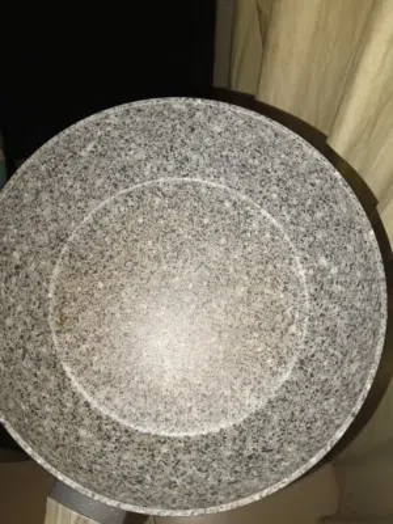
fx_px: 409
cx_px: 196
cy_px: 262
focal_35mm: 27
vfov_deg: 65.3
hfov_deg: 51.4
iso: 1250
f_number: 1.8
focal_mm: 3.98
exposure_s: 1/25
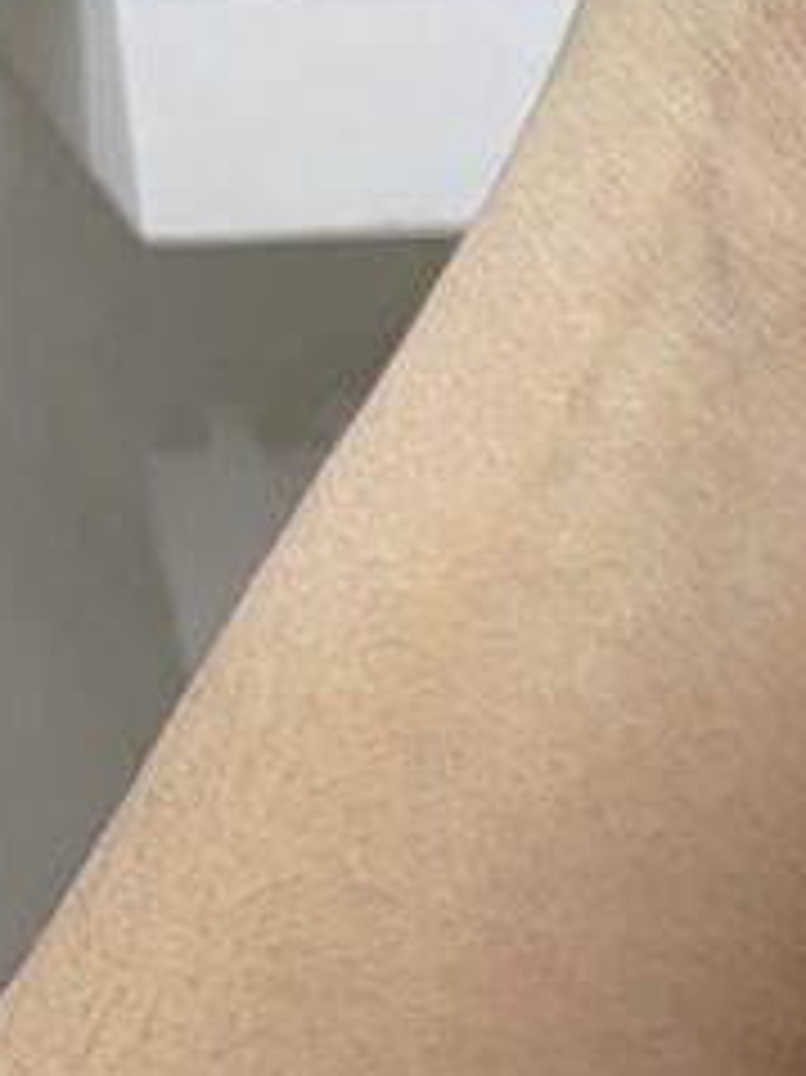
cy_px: 1281
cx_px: 1977
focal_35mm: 145
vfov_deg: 13.3
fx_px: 4506
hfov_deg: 9.1
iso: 40
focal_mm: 4.2
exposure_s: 1/100
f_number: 1.6
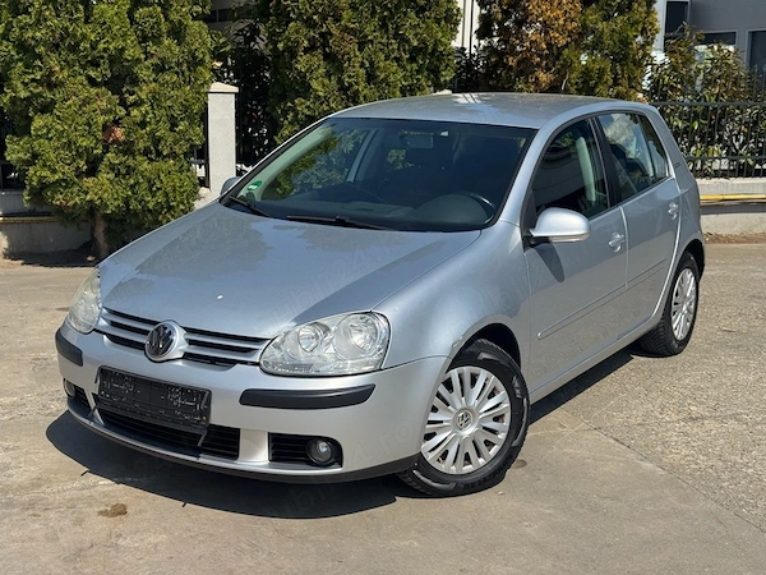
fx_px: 1062
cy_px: 288
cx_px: 383
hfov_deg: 39.7
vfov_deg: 30.3
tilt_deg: -10.5
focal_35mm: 48
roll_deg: +0.0
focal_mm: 6.76
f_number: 1.78
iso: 64
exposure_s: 1/5376
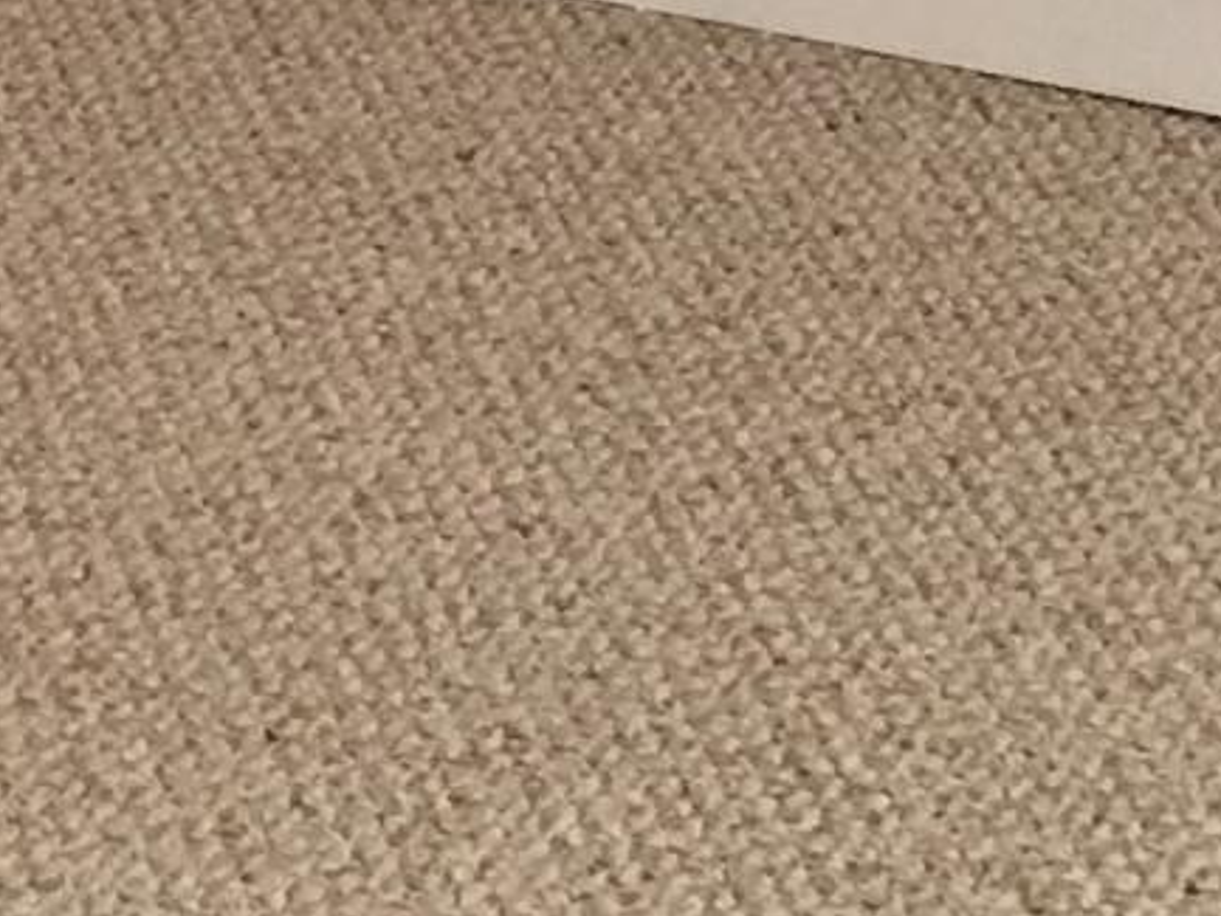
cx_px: -575
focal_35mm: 201
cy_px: -1770
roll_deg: +0.0
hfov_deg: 9.6
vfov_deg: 6.7
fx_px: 7092
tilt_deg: -6.9
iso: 50
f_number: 2.2
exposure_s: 1/15
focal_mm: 4.15
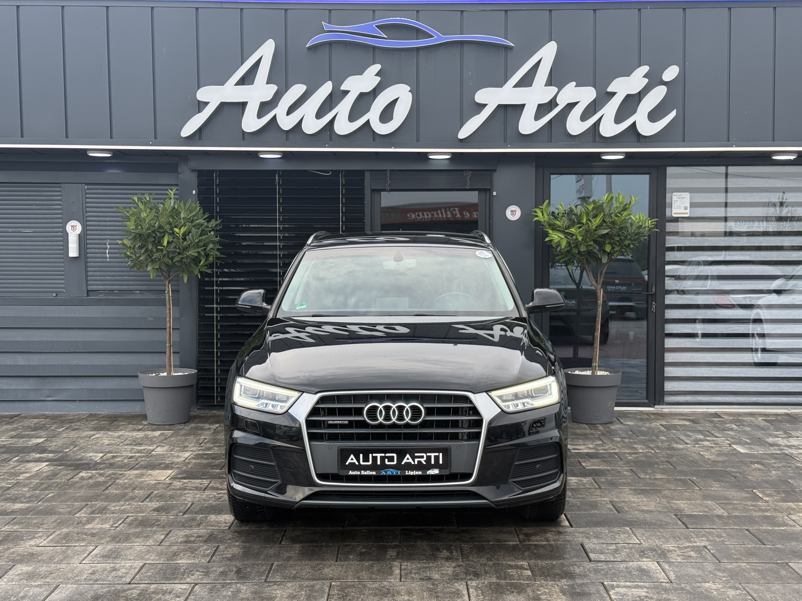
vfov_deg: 30.3
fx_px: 1112
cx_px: 401
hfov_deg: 39.7
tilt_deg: -1.9
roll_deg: +0.3
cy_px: 300
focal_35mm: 48
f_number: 1.78
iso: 64
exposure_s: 1/778
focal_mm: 6.76
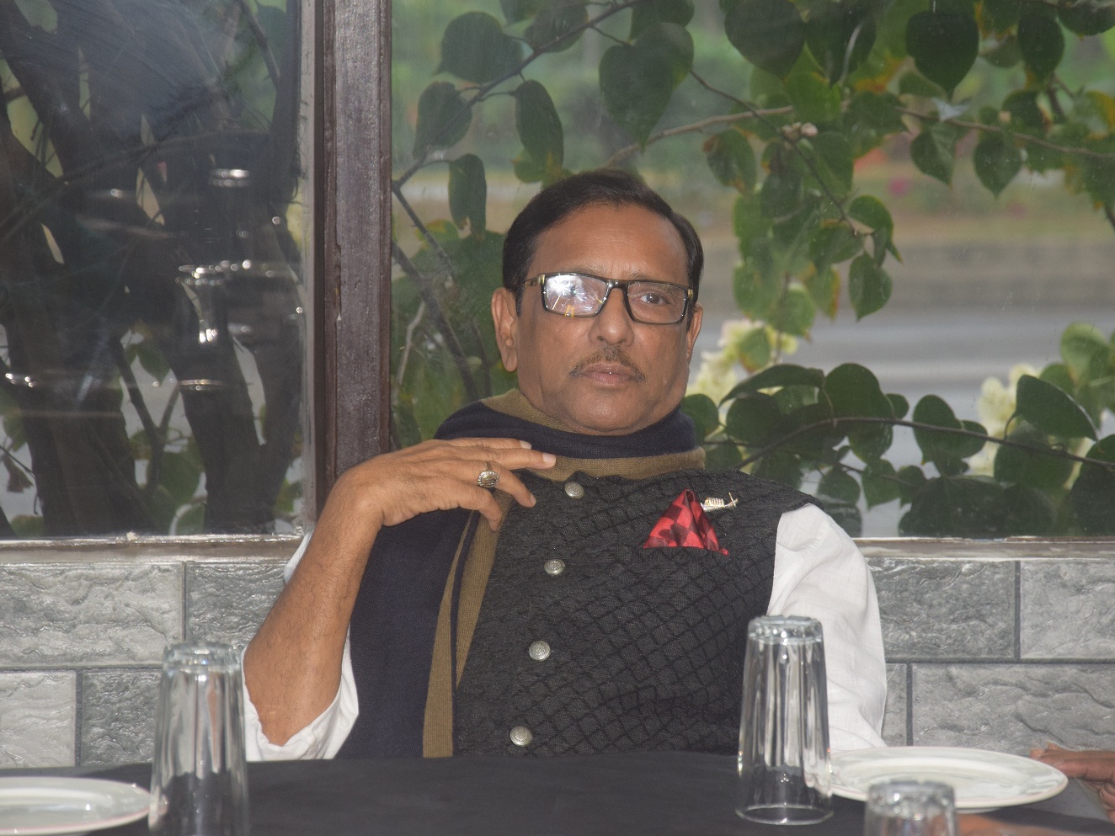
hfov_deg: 11.5
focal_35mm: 172
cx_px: 603
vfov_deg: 8.7
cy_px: 418
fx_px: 5526
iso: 800
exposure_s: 1/10
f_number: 5.6
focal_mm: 105
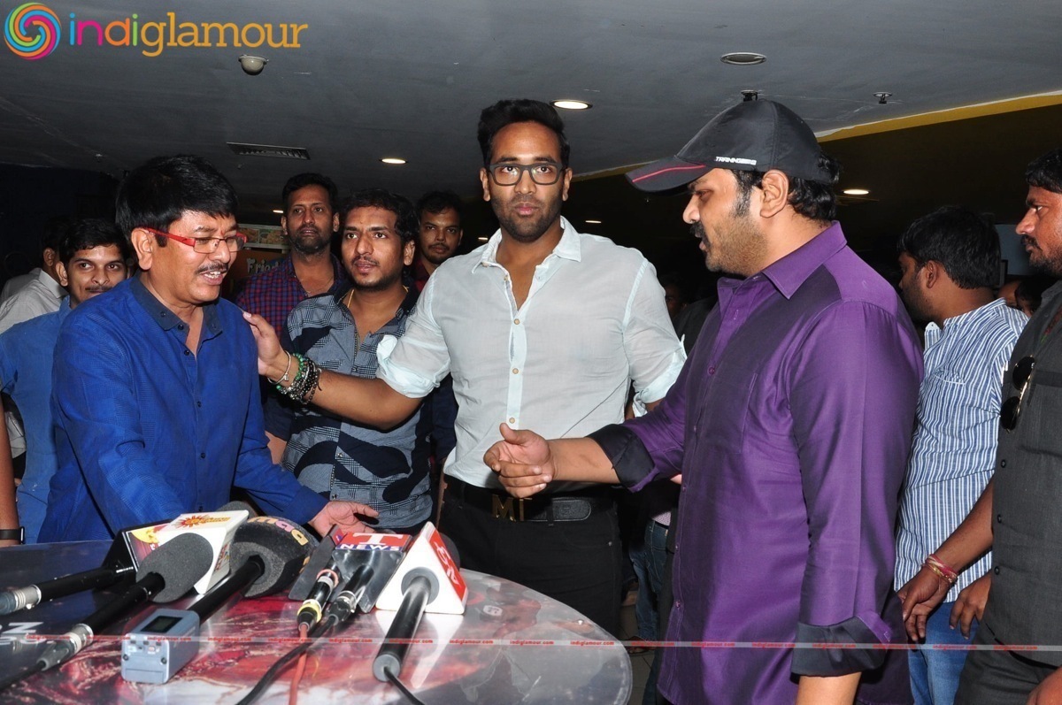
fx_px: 1149
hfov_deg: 49.6
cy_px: 352
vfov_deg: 34.1
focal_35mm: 39
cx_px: 531
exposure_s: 1/125
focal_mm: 26
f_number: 11
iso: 500
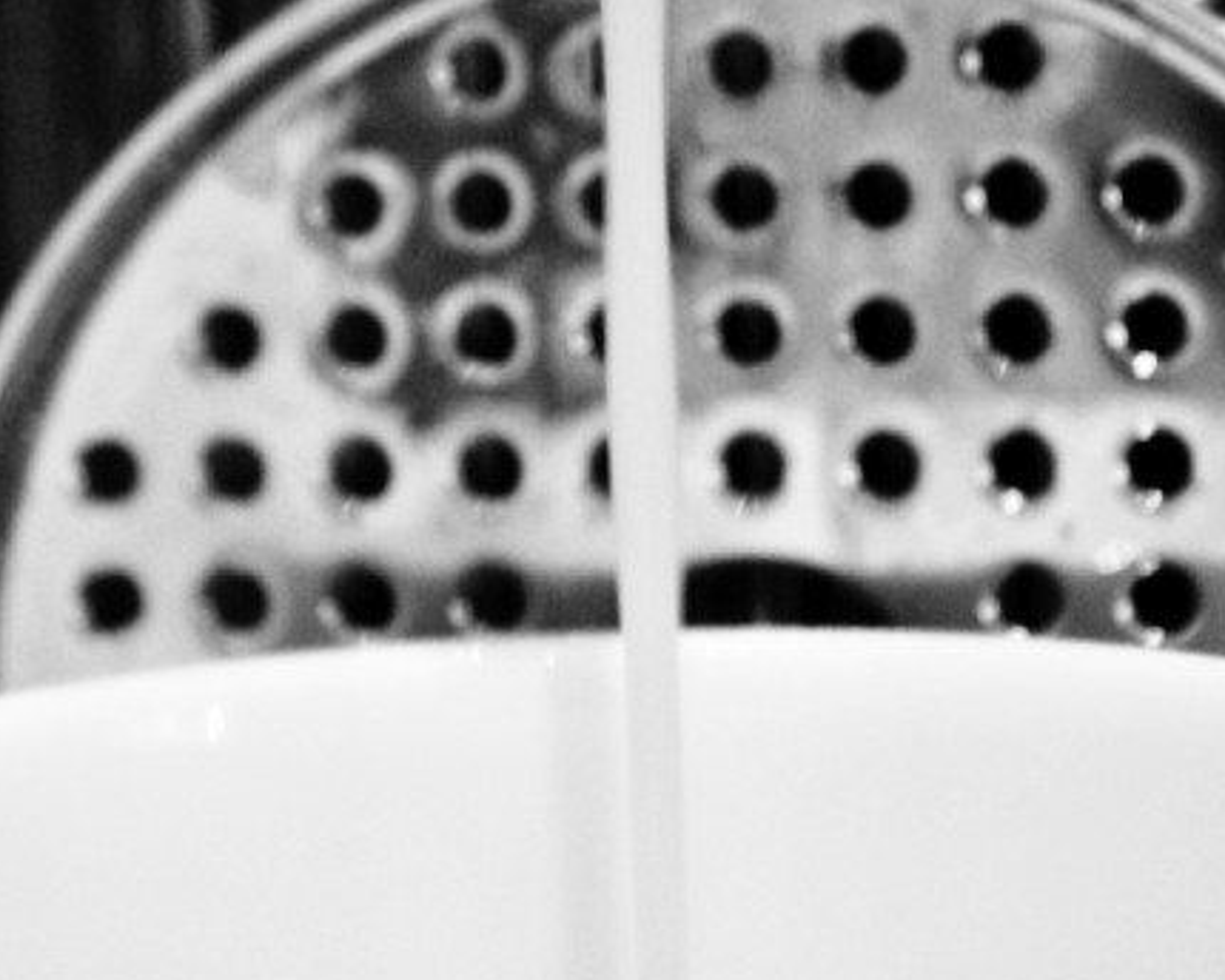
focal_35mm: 134
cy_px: -51
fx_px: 4858
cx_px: 627
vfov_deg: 11.4
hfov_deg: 14.4
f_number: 7.1
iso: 3200
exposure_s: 1/100
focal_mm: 40
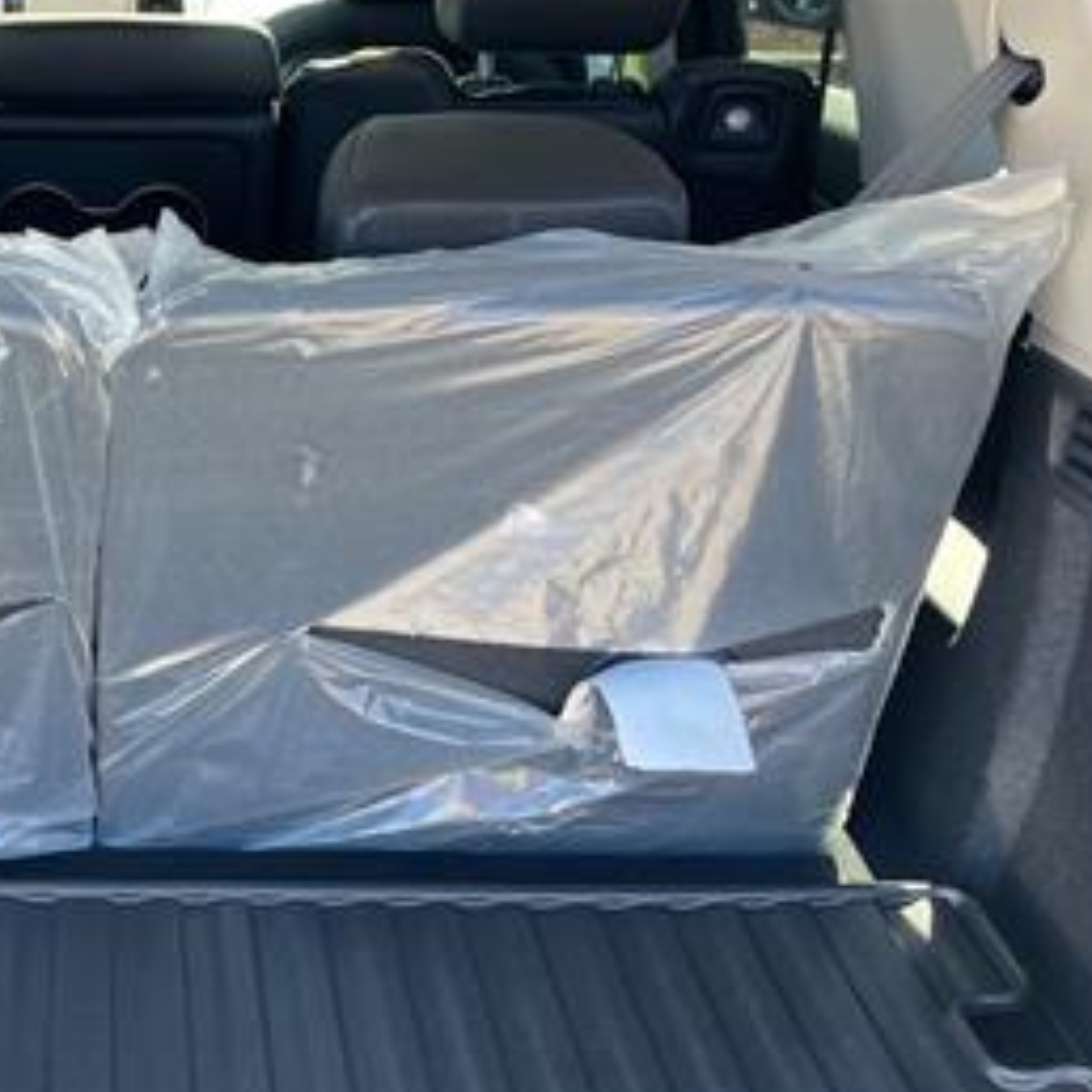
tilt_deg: -23.9
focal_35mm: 57
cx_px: 72
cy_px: 614
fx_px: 2034
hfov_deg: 28.7
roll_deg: -2.3
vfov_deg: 30.0
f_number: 1.6
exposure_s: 1/121
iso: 50
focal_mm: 5.1
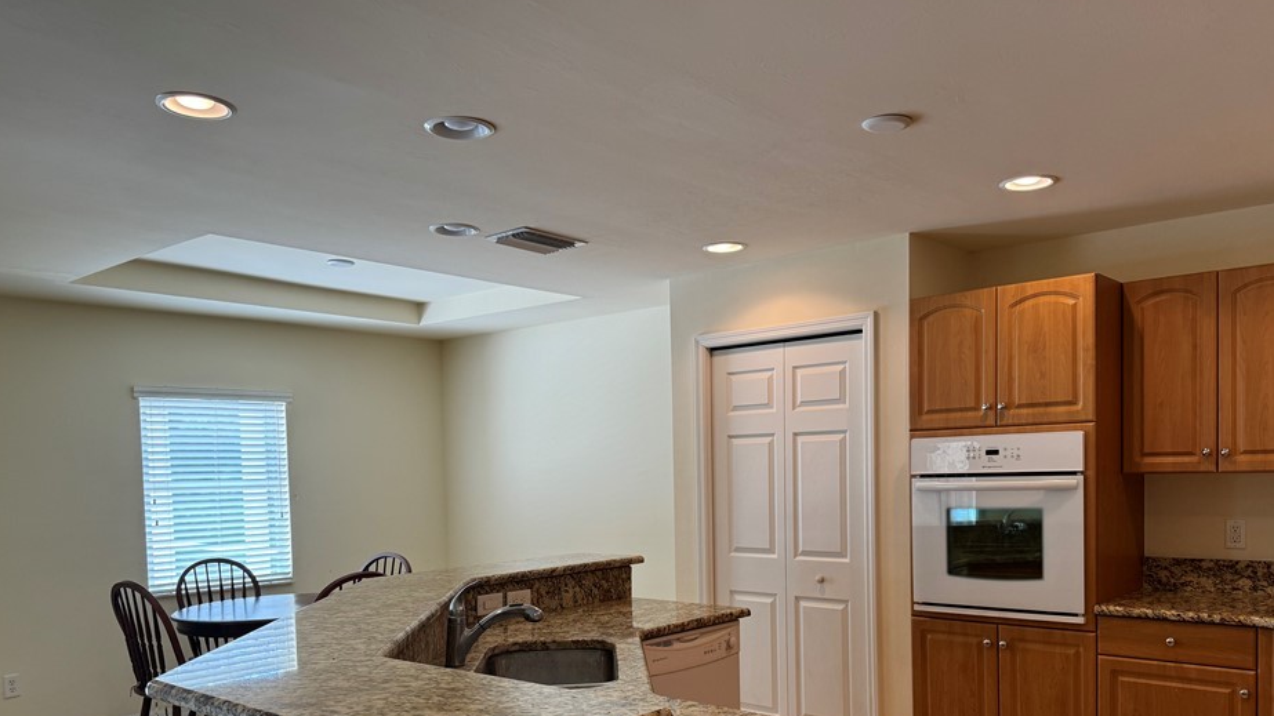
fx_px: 980
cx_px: 671
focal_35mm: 29
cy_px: 515
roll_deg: +1.3
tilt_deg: -2.2
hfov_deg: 66.0
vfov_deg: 39.4
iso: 125
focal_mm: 6.76
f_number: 1.78
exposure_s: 1/120
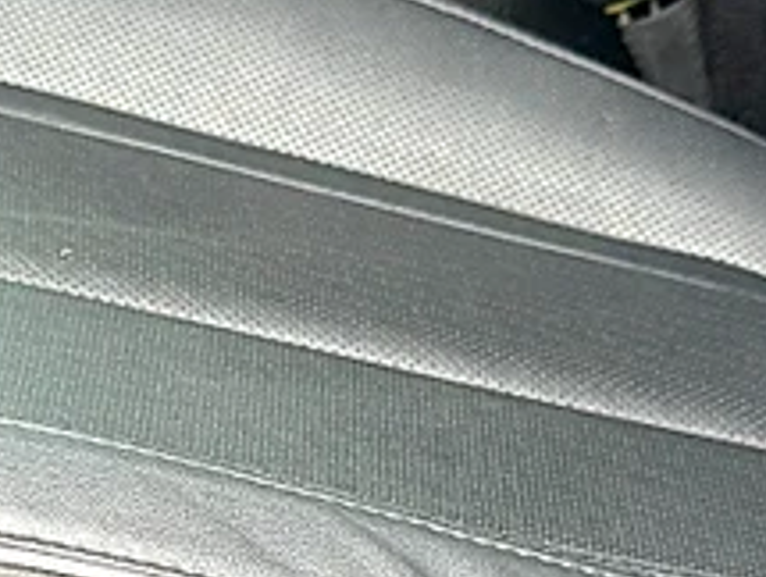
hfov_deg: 12.6
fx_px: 3458
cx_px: 110
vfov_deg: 9.4
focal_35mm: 156
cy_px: 714
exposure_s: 1/105
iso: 80
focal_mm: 6.86
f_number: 1.78
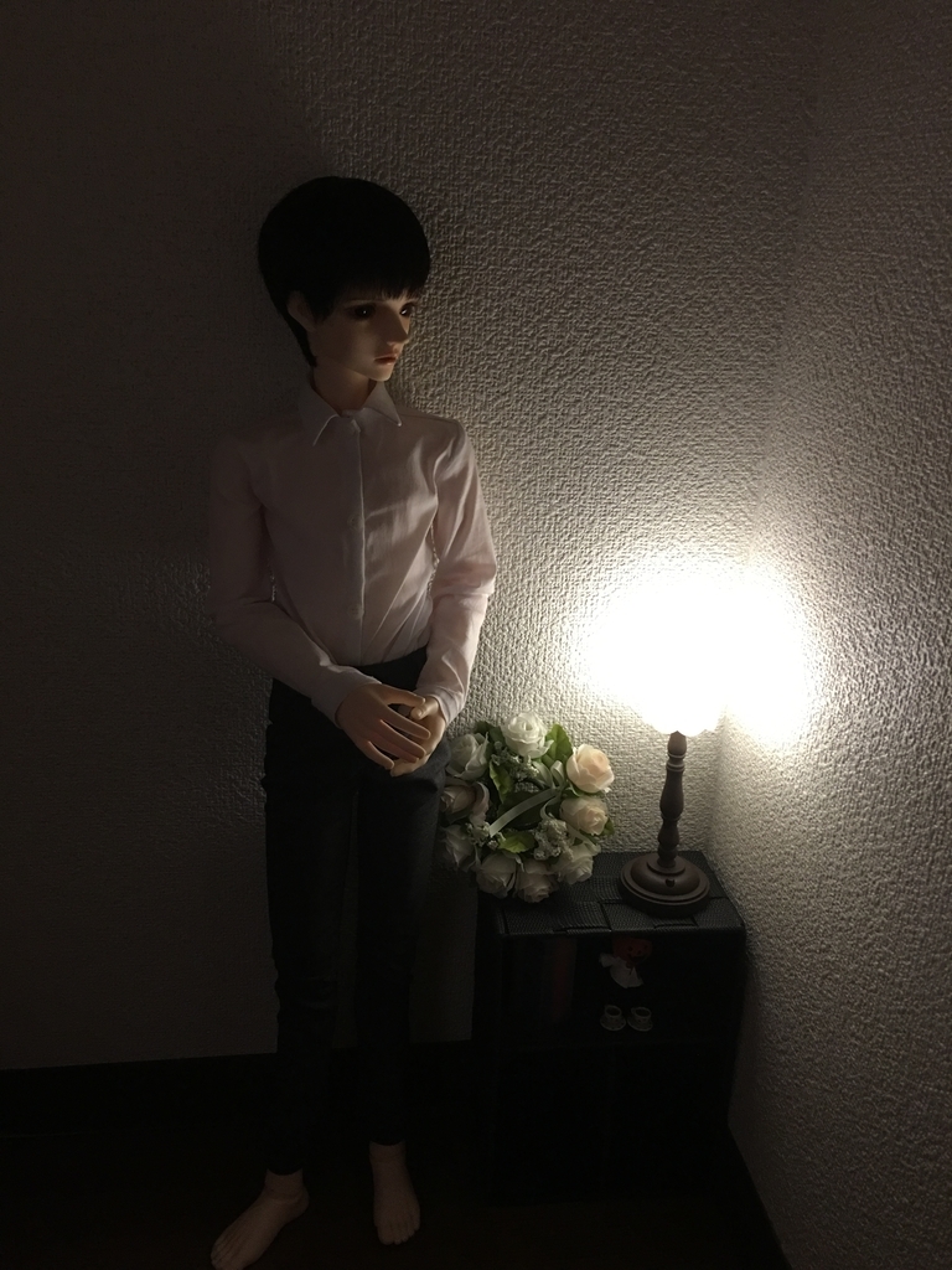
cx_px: 476
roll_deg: -3.2
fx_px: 1063
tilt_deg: -20.8
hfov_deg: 48.2
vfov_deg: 61.7
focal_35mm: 29
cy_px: 635
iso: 100
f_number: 2.2
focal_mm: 4.15
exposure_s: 1/10
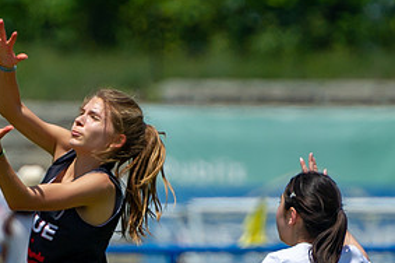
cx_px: 24
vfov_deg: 1.2
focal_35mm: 1184
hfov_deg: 1.7
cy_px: 219
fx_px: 12976
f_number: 4
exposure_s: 1/3200
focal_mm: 280
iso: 280
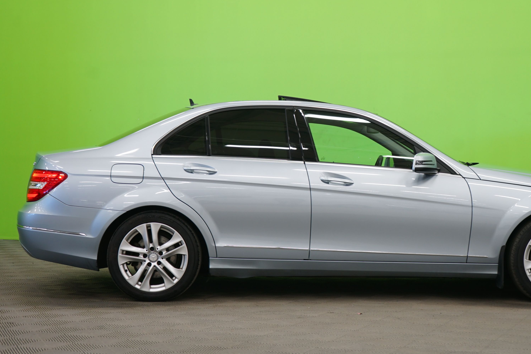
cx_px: 332
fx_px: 973
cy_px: 141
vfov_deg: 20.6
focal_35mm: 66
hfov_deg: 30.4
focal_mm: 50
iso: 400
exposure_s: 1/10
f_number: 4.5
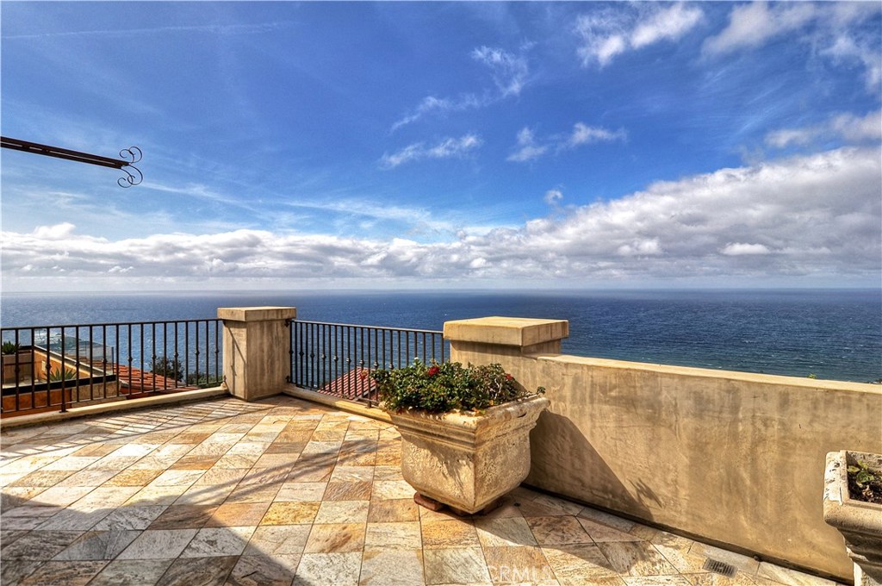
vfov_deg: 67.2
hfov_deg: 90.1
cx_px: 441
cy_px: 293
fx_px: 440
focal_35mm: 18
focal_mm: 12
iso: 160
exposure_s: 1/1000
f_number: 7.1
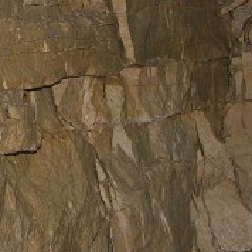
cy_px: -45
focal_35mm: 178
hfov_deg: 9.7
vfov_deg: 9.7
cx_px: -68
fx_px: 1466
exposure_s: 1/60.1
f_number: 2.8
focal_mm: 8.9
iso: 50
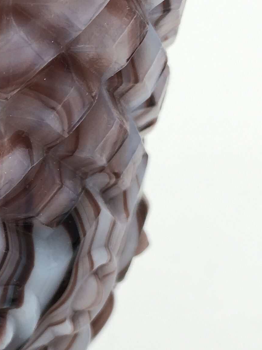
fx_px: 1020
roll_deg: +0.0
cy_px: 246
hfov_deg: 13.9
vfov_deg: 19.4
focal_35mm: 101
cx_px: -112
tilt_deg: -28.4
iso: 25
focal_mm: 4.15
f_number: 2.2
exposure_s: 1/100
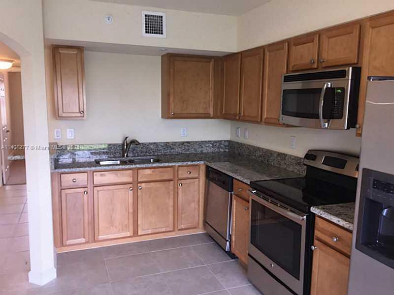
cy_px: 148
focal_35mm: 29
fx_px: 330
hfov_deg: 61.7
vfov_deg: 48.2
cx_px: 197
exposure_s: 1/30
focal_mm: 4.15
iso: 40
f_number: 2.2
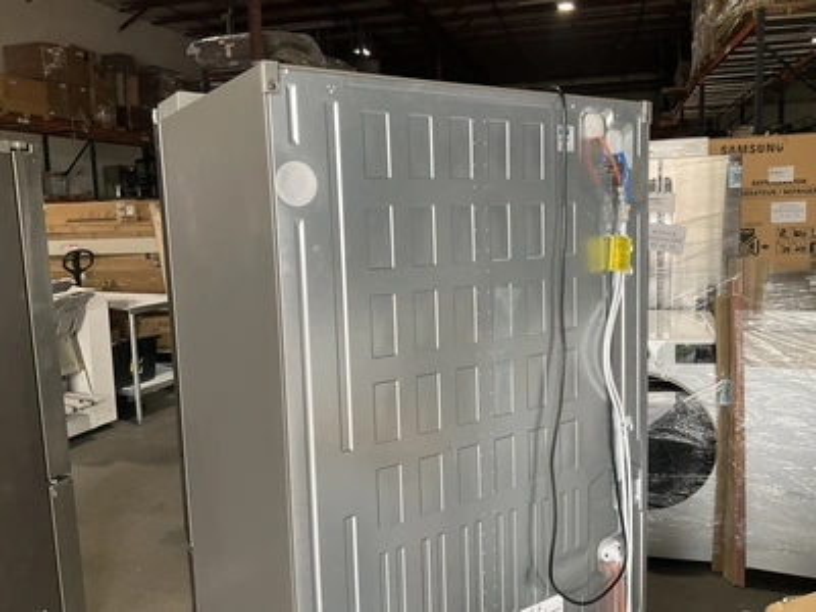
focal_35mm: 29
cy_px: 306
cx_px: 408
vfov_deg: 48.2
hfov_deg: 61.7
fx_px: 684
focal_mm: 3
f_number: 1.8
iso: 50
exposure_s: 1/122
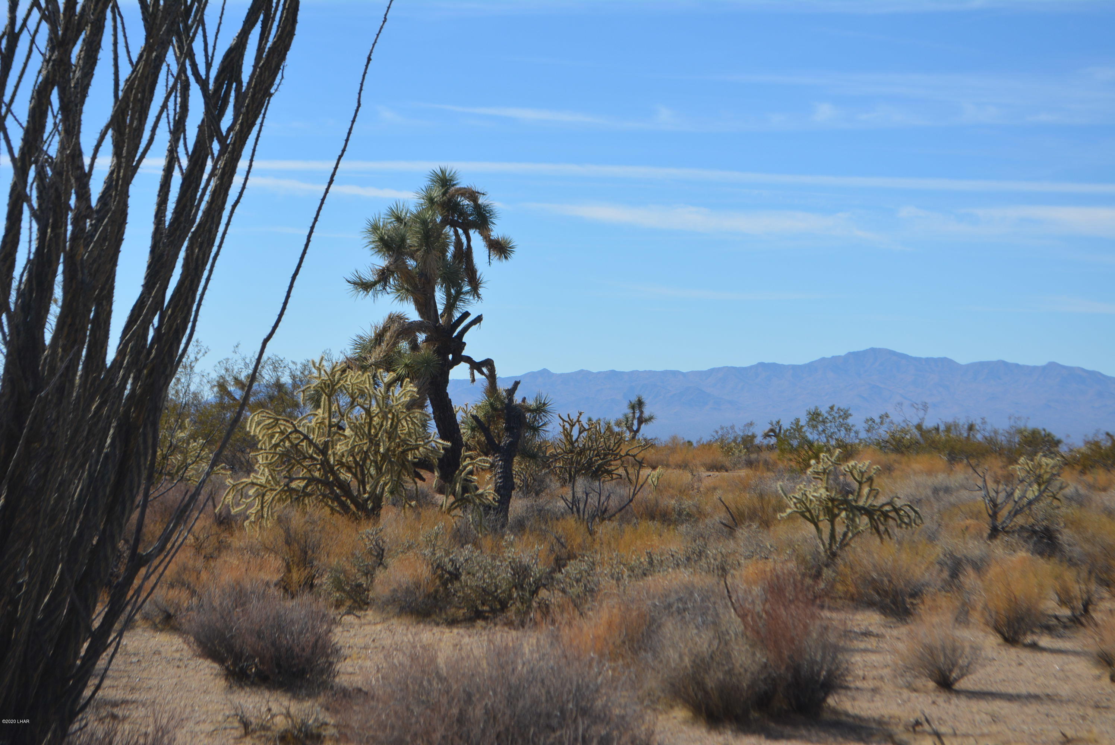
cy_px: 372
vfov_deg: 16.6
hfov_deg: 24.6
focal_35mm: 82
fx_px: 2557
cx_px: 558
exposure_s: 1/2000
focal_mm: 55
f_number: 7.1
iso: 400
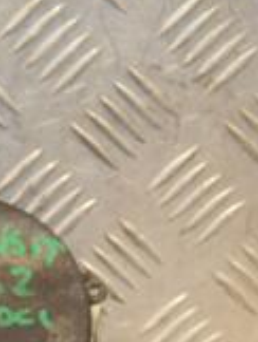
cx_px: -118
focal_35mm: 160
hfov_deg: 9.1
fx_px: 1586
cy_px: 262
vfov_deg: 12.3
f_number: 5.6
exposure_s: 1/200
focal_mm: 30
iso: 800
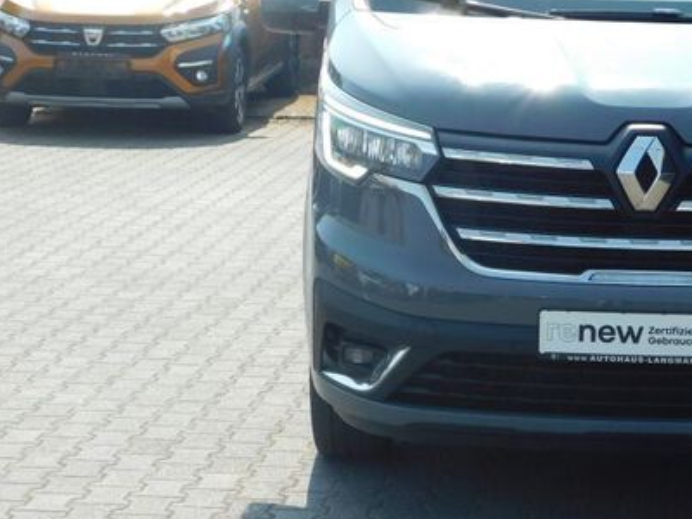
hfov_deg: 16.4
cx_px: 661
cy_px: 261
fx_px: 2359
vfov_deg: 12.6
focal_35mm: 118
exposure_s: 1/400
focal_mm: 10.4
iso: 125
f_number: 4
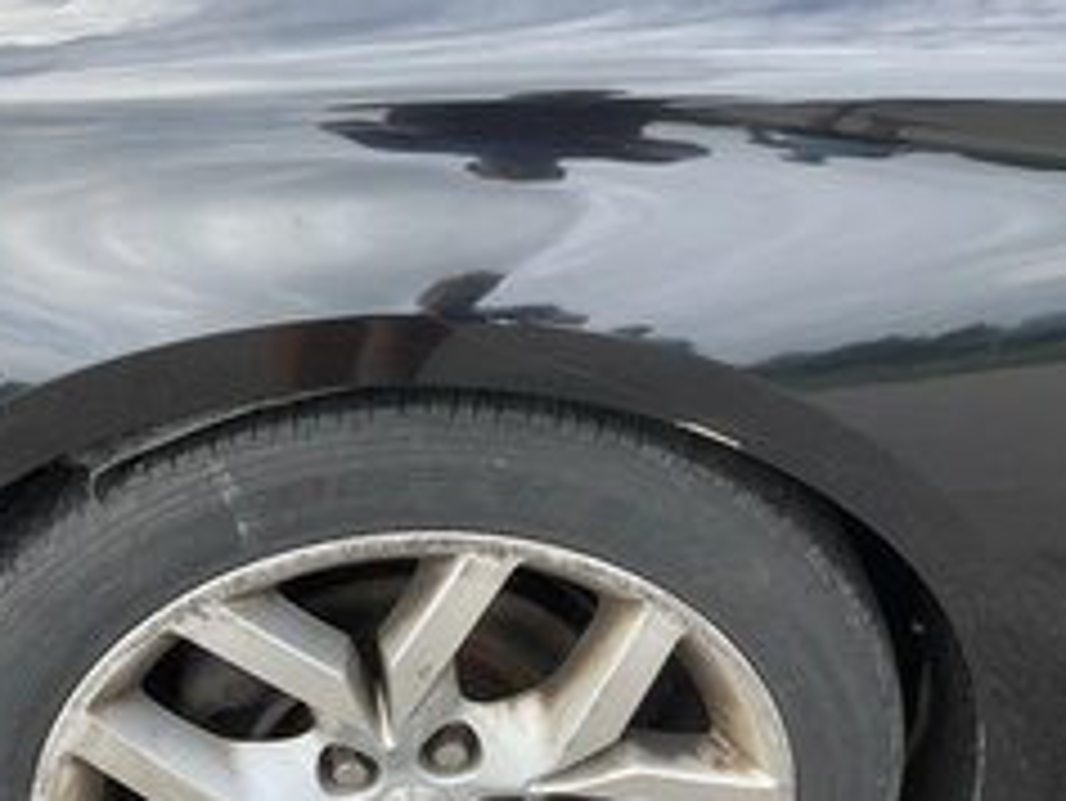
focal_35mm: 49
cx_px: 409
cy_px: 657
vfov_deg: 29.0
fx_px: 1510
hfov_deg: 38.7
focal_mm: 3
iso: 25
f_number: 1.8
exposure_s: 1/372
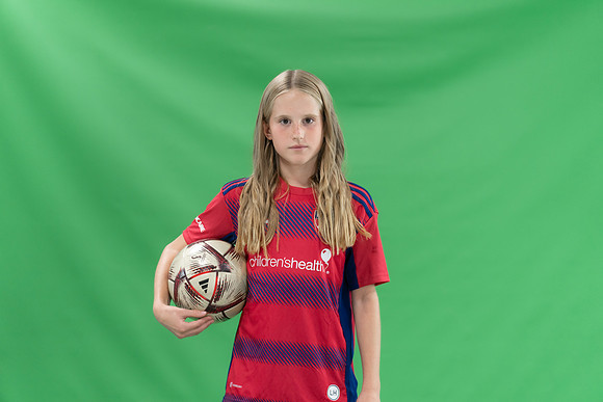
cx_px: 302
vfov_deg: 10.0
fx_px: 2295
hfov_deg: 15.0
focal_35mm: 137
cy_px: 201
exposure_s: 1/250
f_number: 2.8
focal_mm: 137
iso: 1000
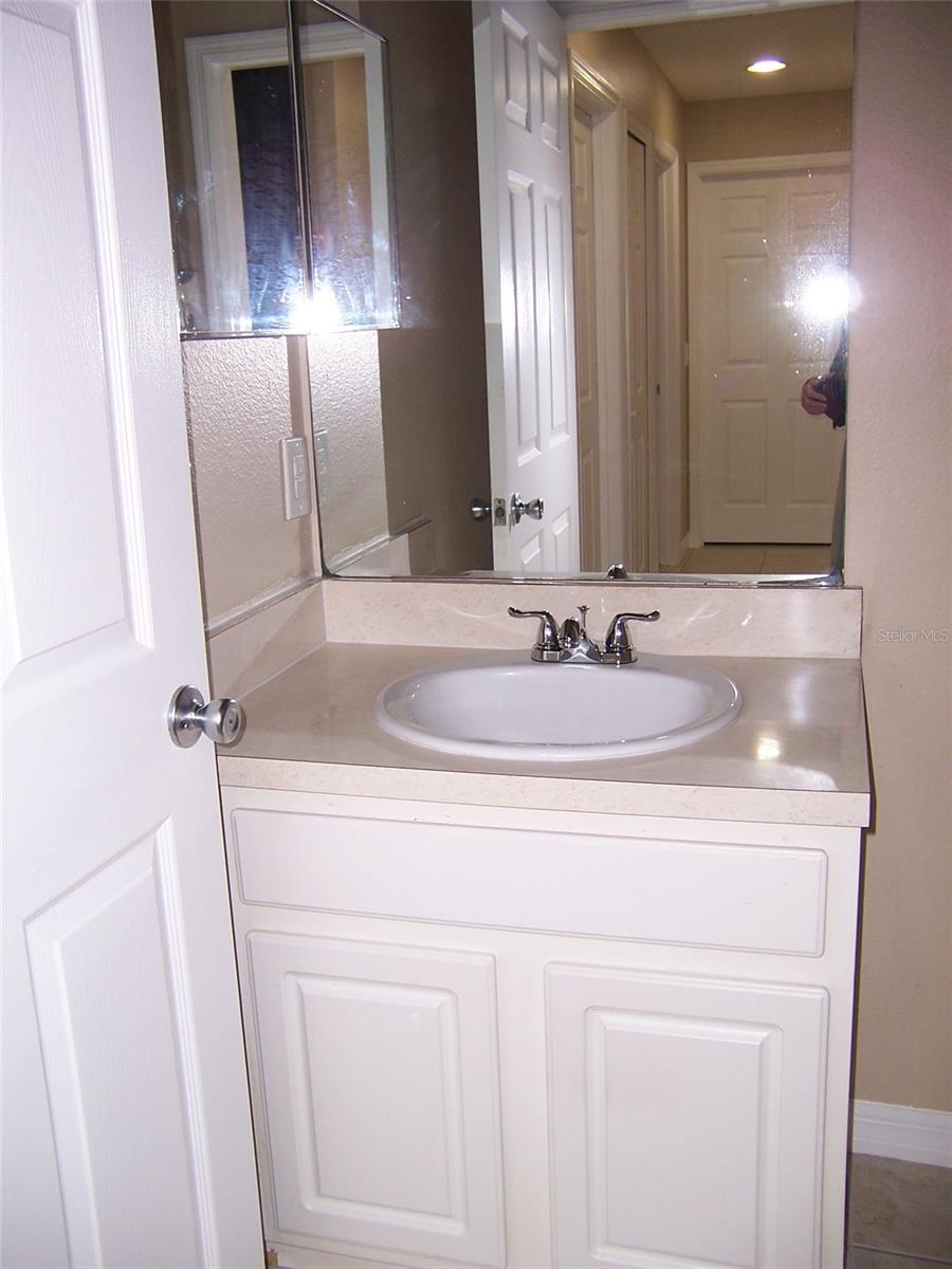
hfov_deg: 42.9
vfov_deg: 55.4
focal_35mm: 33
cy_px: 634
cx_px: 476
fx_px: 1210
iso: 80
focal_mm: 5.5
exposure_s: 1/60
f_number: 2.8
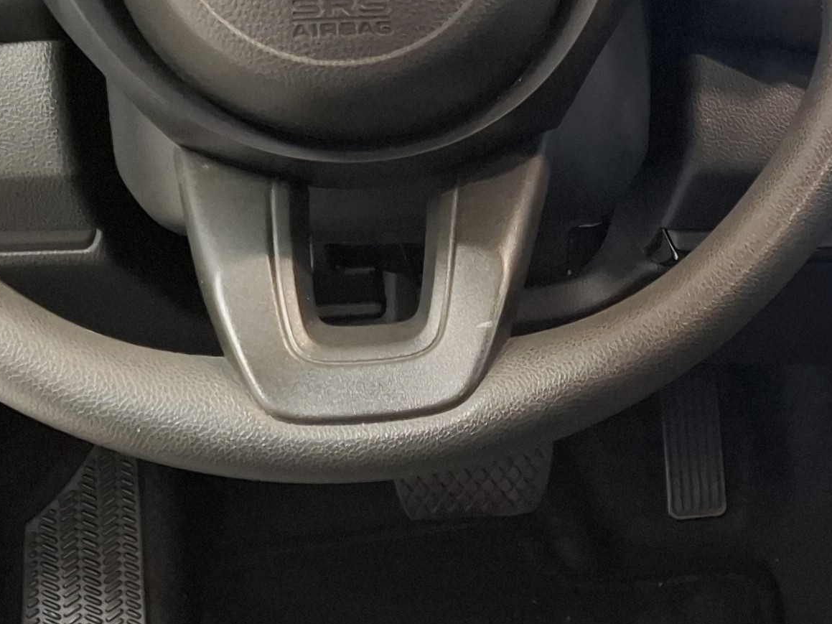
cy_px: 256
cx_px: 868
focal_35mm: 81
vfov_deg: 18.2
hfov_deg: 23.0
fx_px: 1947
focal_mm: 5.54
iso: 800
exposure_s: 1/20
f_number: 1.8
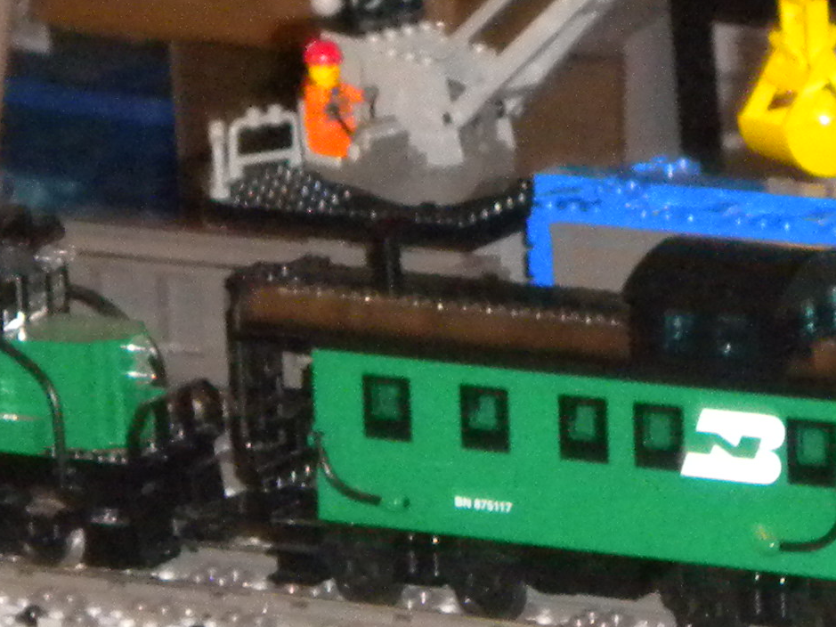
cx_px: 489
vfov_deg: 4.8
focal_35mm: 307
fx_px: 7413
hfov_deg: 6.5
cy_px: 394
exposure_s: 1/60
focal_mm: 14.3
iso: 543
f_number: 5.1
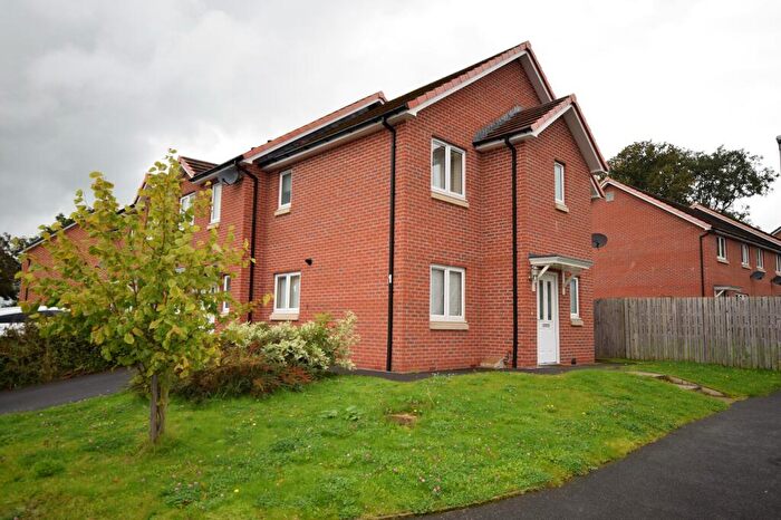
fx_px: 488
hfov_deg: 77.3
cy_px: 260
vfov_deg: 56.1
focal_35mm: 22
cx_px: 390
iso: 180
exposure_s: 1/125
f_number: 5.6
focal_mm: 15
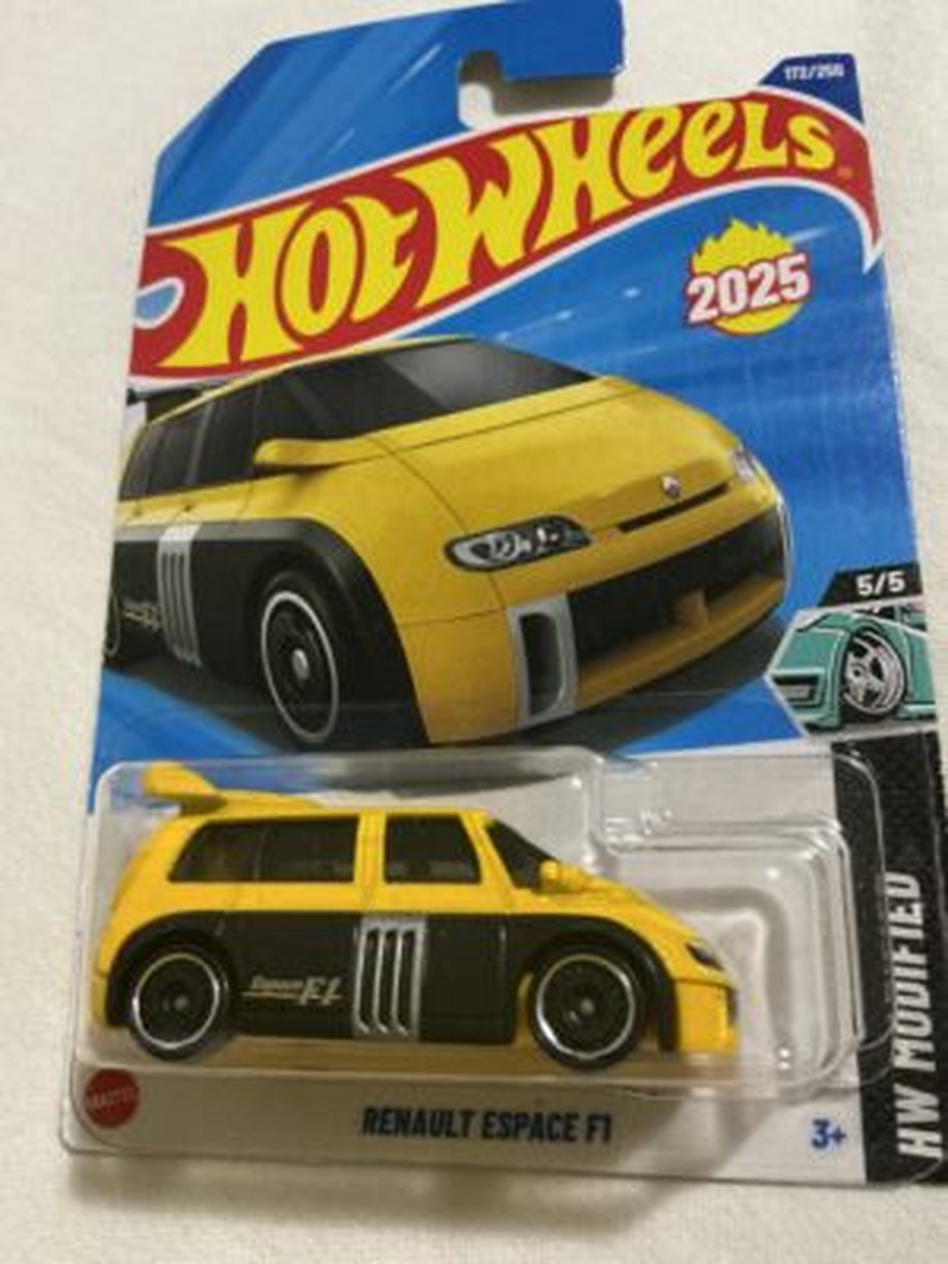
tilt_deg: -64.9
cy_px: 632
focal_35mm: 29
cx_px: 474
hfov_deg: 48.2
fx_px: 1059
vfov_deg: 61.7
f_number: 1.8
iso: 400
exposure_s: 1/30
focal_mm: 3
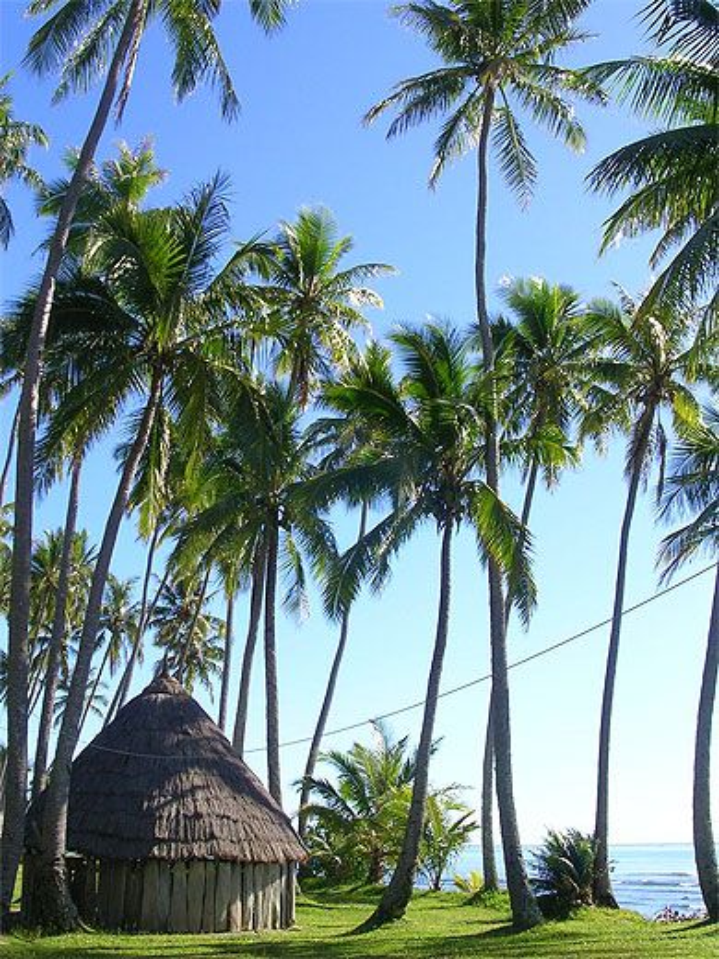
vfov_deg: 49.0
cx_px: 360
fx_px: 1052
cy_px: 480
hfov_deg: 37.7
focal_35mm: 38
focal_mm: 5.8
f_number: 5.6
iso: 50
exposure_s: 1/160
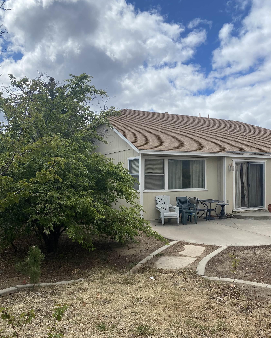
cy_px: 179
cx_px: 134
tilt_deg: +0.0
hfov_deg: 51.5
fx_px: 281
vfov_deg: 62.2
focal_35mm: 28
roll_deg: +0.8
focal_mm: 4.25
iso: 32
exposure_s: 1/3497
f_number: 1.8
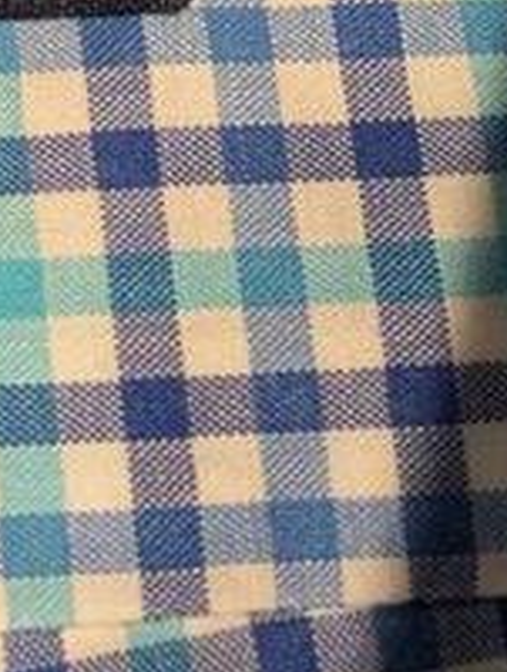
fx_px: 3228
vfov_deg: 11.5
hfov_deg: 9.0
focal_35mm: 166
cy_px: -245
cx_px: 101
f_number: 1.89
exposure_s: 1/60
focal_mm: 5.43
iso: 438
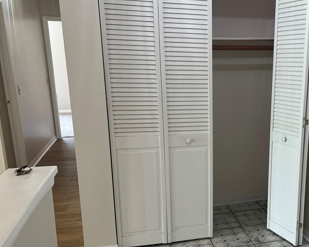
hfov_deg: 45.1
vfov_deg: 37.9
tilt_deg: -14.3
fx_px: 357
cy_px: 159
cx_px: 235
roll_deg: -0.3
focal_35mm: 39
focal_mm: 5.7
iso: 100
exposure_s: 1/120
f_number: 1.5
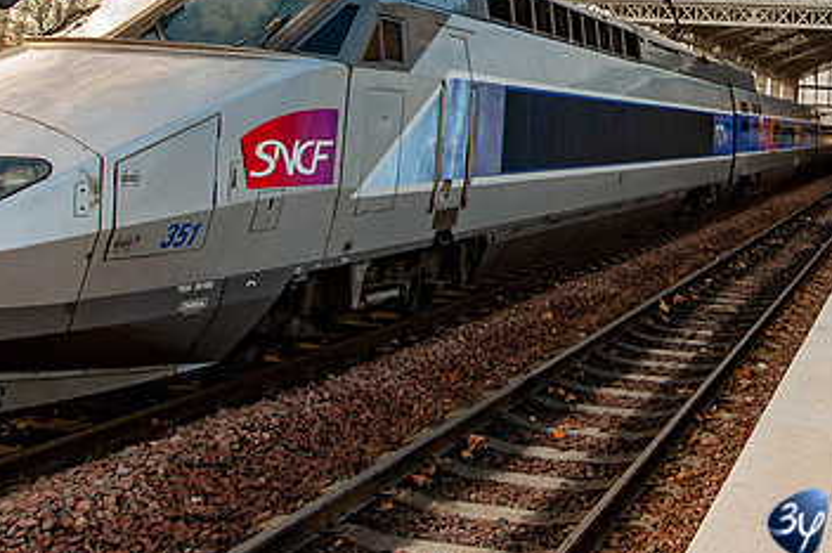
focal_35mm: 43
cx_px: 749
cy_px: -78
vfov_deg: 28.0
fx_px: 993
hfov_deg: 41.8
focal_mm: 15
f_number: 8
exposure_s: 1/250
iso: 400
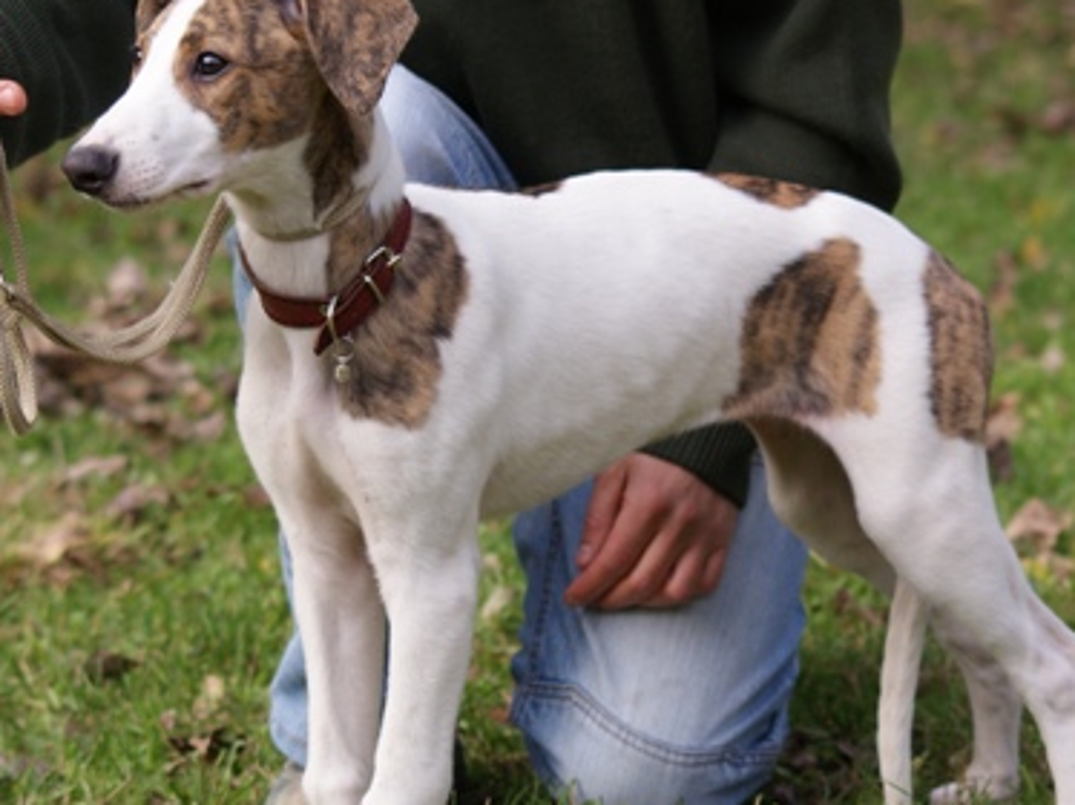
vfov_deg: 8.6
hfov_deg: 11.4
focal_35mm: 173
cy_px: 437
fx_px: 5369
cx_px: 535
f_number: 5
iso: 100
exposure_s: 1/200
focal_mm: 70
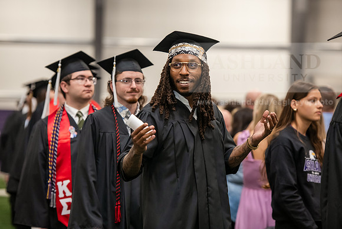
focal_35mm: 140
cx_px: 171
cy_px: 114
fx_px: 1330
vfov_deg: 9.8
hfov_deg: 14.7
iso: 2500
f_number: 3.2
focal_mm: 140
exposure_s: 1/200
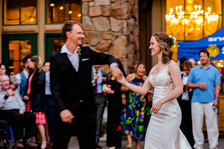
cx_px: 149
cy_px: 96
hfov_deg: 21.8
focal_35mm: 93
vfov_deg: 14.6
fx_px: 580
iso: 3200
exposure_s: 1/60
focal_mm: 70
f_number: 2.8
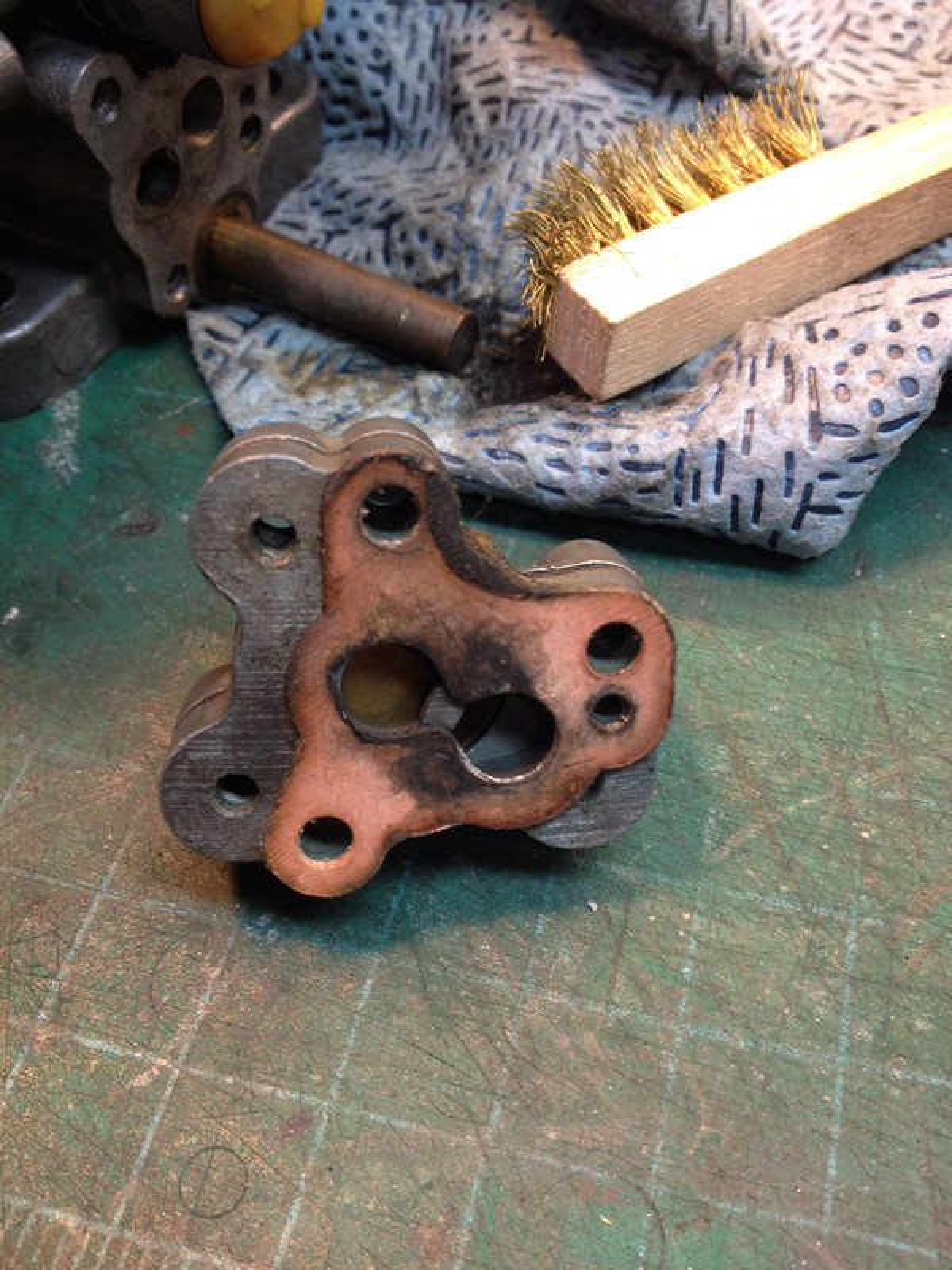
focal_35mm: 35
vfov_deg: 52.6
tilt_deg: -50.8
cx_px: 476
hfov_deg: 40.7
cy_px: 635
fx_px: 1283
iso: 80
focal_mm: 4.28
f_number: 2.4
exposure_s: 1/20
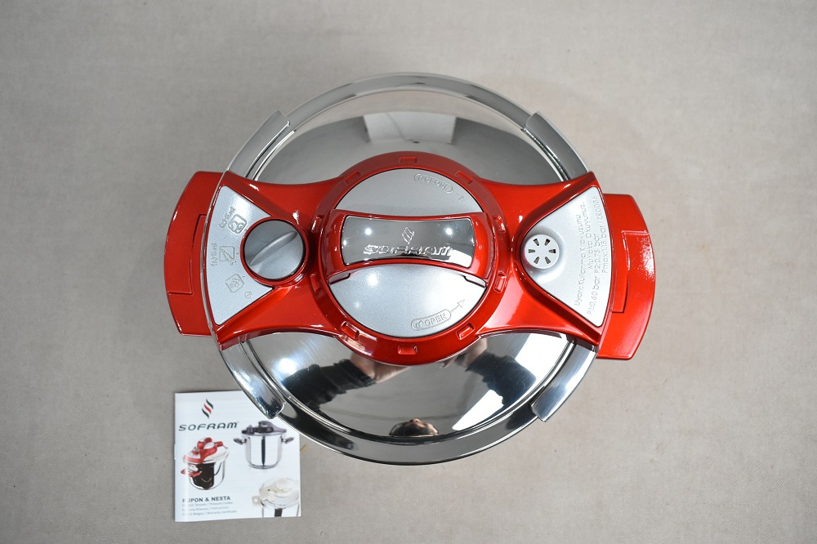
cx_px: 408
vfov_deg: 43.6
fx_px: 681
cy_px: 272
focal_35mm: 30
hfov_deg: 61.9
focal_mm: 20
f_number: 4.5
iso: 1600
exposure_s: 1/125
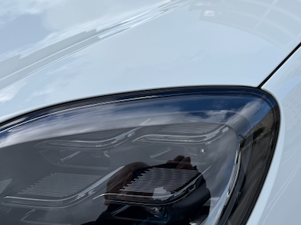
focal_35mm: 39
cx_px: 212
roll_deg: -3.4
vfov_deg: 36.7
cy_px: 95
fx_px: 339
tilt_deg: -27.5
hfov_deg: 46.8
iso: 80
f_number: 1.78
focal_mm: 6.76
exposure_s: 1/2801
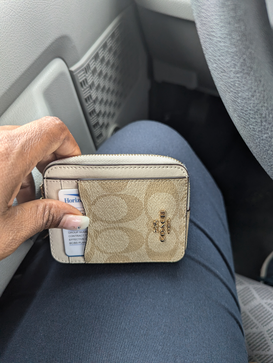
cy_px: 182
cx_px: 136
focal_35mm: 24
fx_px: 252
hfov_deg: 56.9
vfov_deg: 71.5
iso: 56
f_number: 1.85
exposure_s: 1/72.2
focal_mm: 6.81
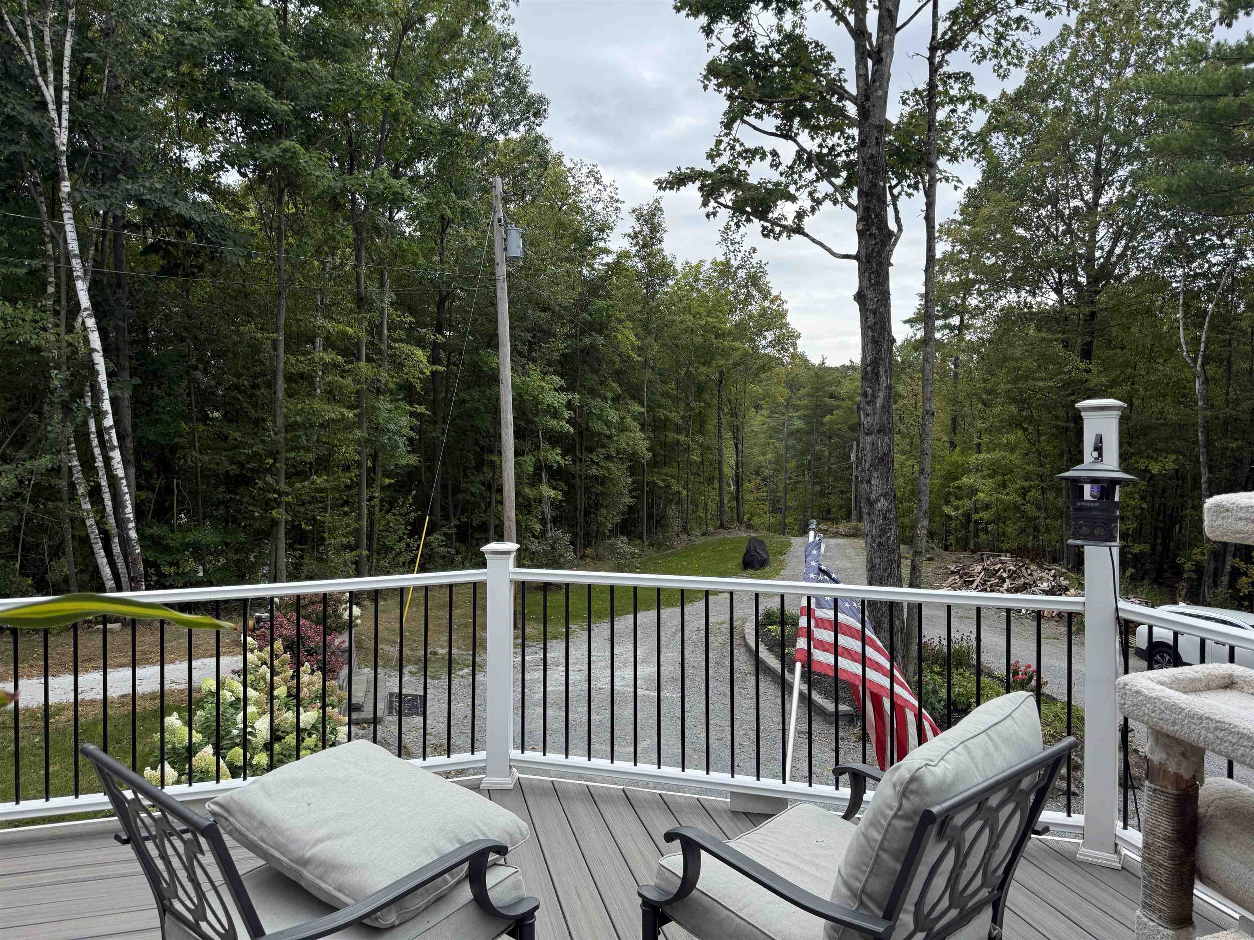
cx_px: 627
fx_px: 869
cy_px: 470
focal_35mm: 24
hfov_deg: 71.6
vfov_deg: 56.8
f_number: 1.78
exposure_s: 1/2445
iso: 100
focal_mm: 6.76
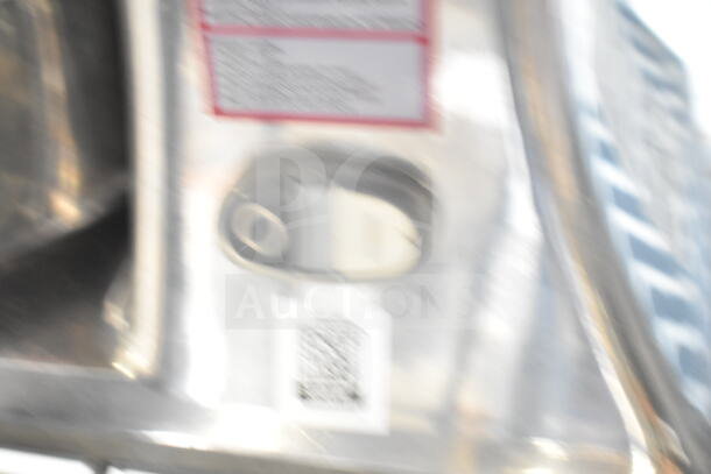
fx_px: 948
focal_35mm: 48
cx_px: 356
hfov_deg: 41.1
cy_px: 237
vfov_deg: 28.1
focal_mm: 32
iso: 3200
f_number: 4.5
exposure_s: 1/50
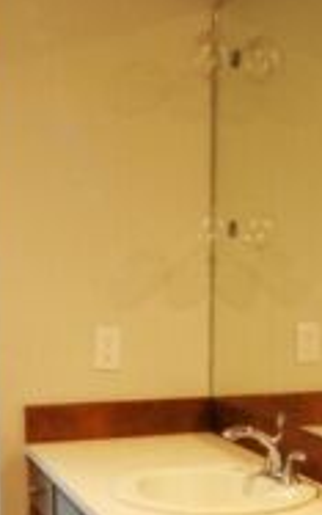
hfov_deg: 20.4
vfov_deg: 30.7
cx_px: 176
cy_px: 463
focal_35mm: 64
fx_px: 893
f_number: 22
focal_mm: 13
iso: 1250
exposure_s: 1
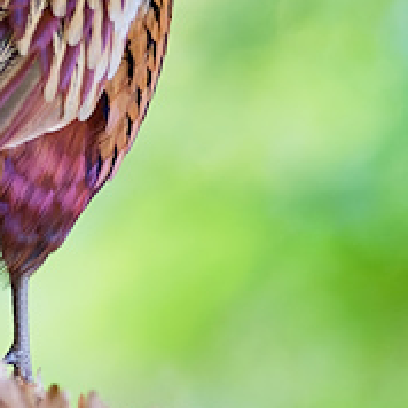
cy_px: -118
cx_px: 463
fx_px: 19562
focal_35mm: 1467
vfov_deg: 1.2
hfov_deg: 1.2
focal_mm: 300
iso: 3200
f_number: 2.8
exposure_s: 1/1000
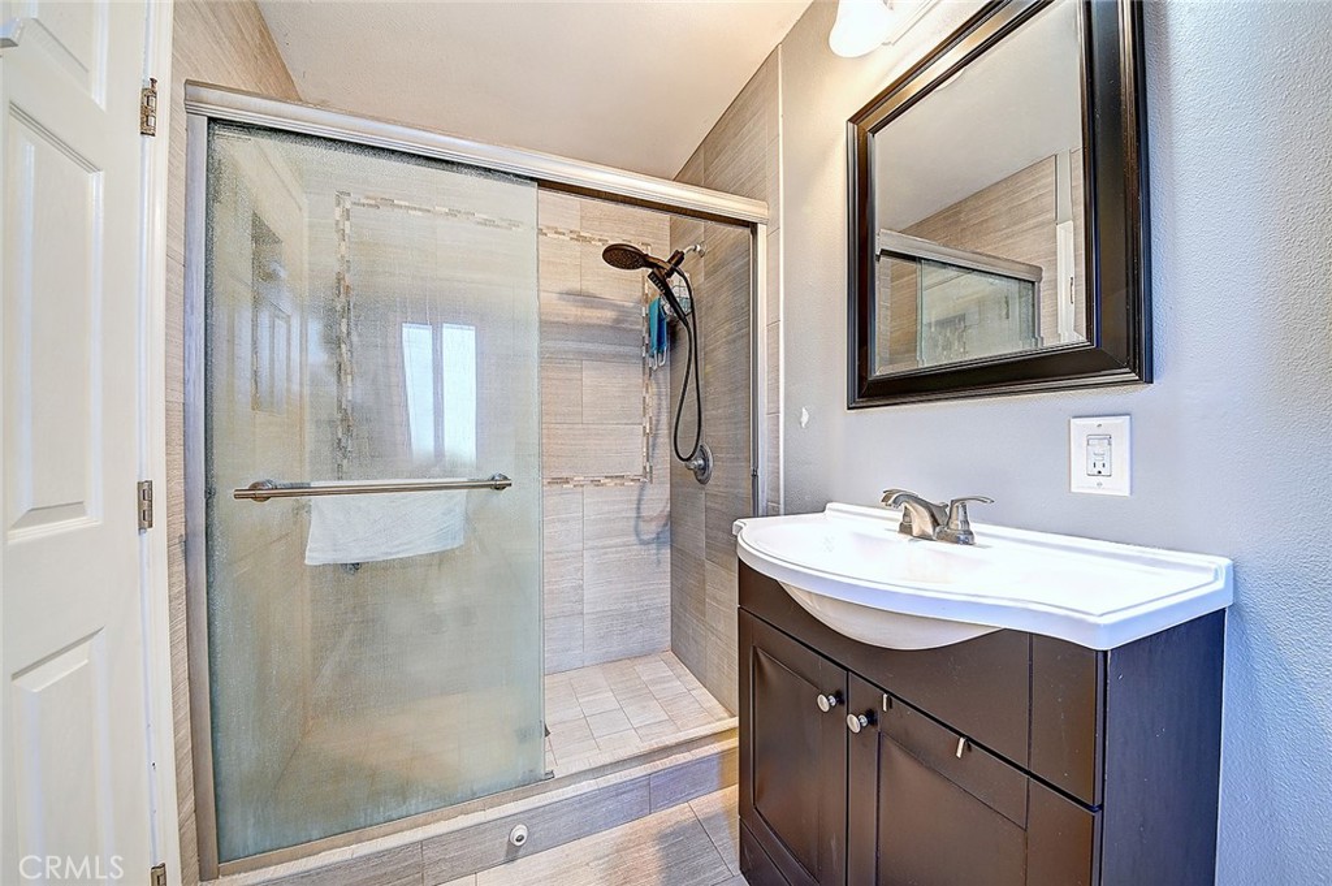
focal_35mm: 12
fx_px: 444
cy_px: 443
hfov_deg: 112.7
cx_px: 666
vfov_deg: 89.9
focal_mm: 12
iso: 400
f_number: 8
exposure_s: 1/3.33
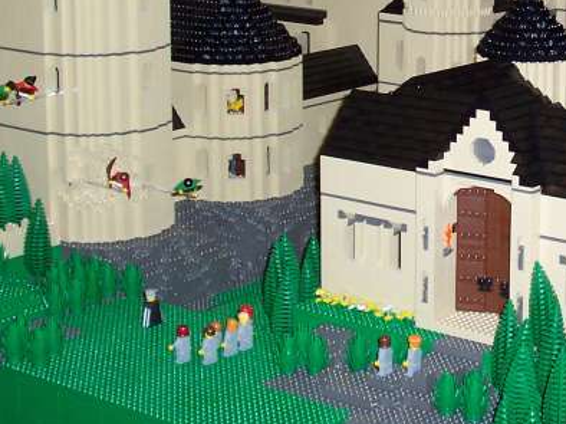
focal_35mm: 95
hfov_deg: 20.2
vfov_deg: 15.4
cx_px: 526
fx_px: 1552
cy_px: 65
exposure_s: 1/60
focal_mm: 7
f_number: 3
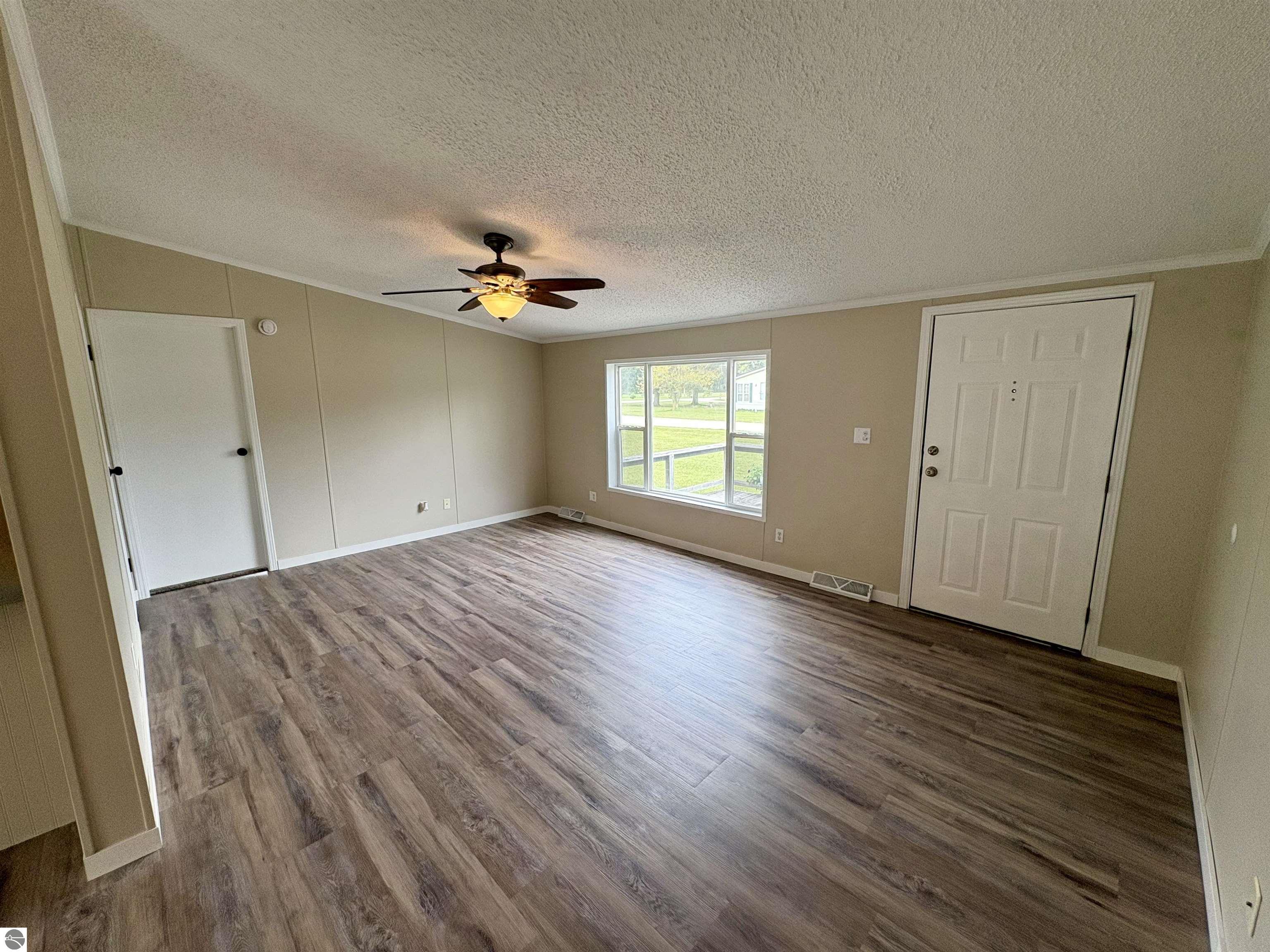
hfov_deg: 102.1
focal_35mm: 14
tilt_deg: -8.3
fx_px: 514
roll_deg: +0.3
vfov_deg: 85.7
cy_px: 476
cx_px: 635
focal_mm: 2.22
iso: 64
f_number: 2.2
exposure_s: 1/131
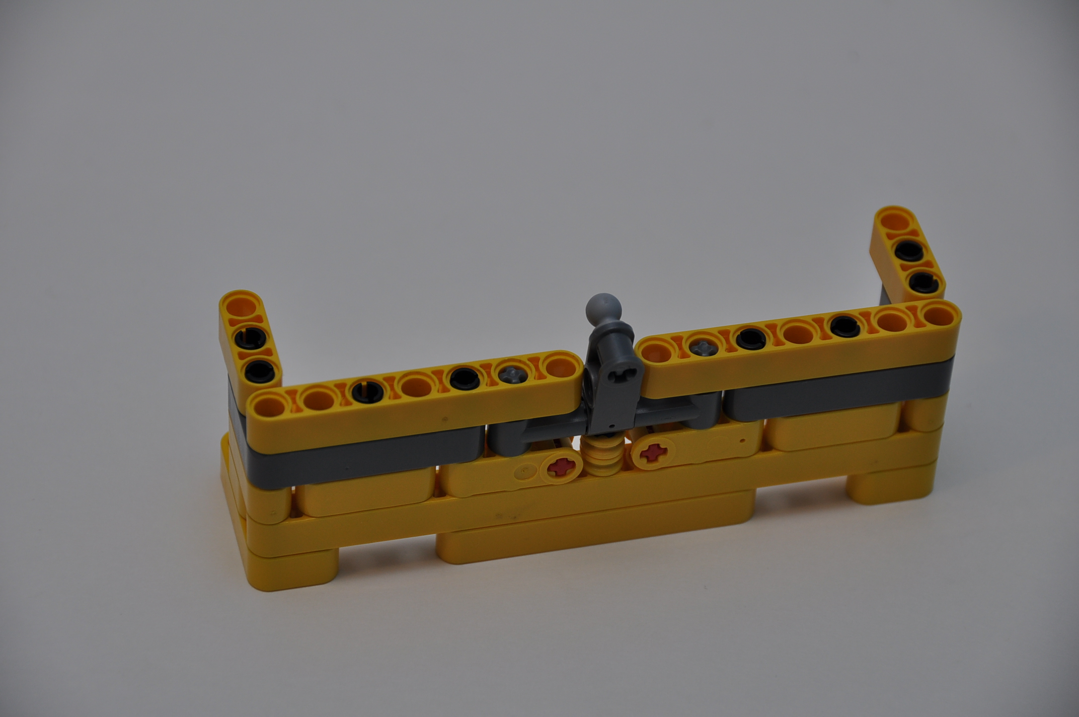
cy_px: 358
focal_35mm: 158
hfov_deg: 13.1
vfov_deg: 8.7
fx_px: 4715
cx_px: 540
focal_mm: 105
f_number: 5.3
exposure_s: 1/60
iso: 200
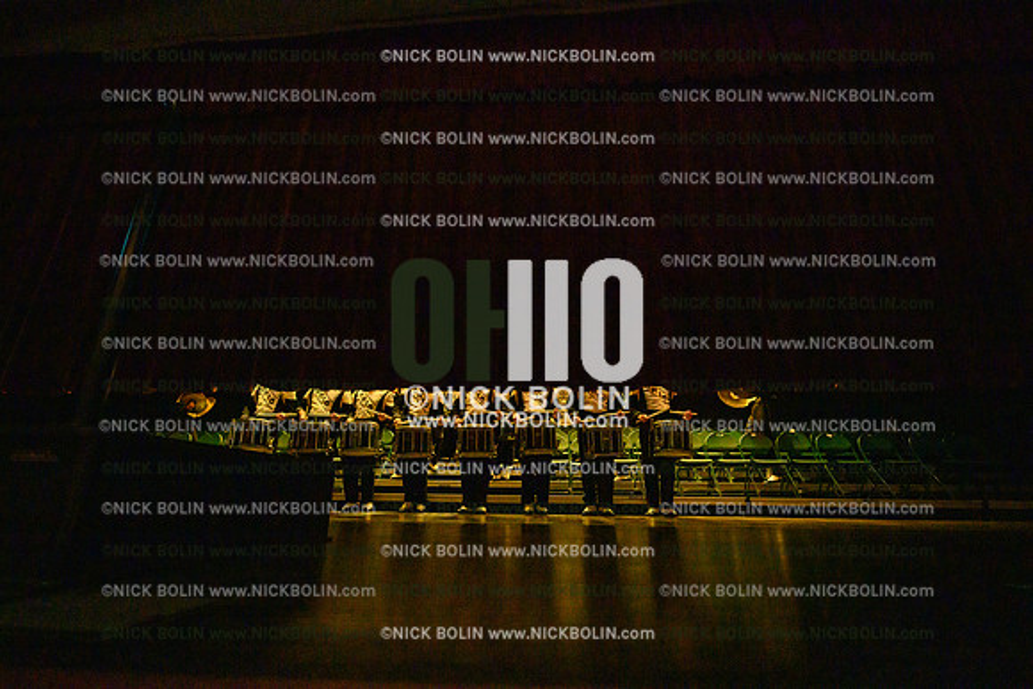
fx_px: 459
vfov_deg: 73.8
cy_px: 344
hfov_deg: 96.7
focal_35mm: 16
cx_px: 516
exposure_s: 1/200
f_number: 2.8
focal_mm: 16
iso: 25600
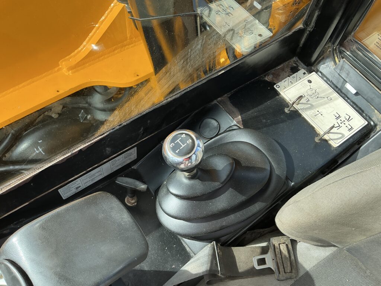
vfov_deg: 49.7
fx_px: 308
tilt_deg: -58.4
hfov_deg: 63.4
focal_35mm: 28
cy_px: 143
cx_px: 190
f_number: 1.8
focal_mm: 3
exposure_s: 1/286
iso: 25
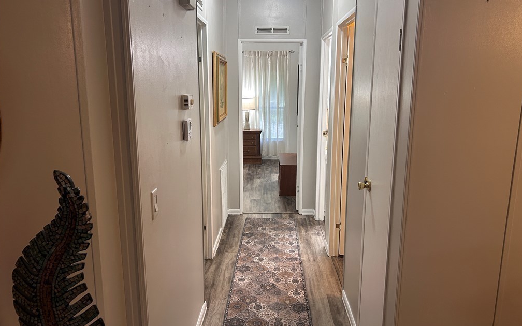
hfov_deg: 66.5
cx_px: 262
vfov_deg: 44.5
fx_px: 398
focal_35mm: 28
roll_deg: -0.1
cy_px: 166
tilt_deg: -12.1
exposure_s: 1/60
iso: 160
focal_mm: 5.7
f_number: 1.5
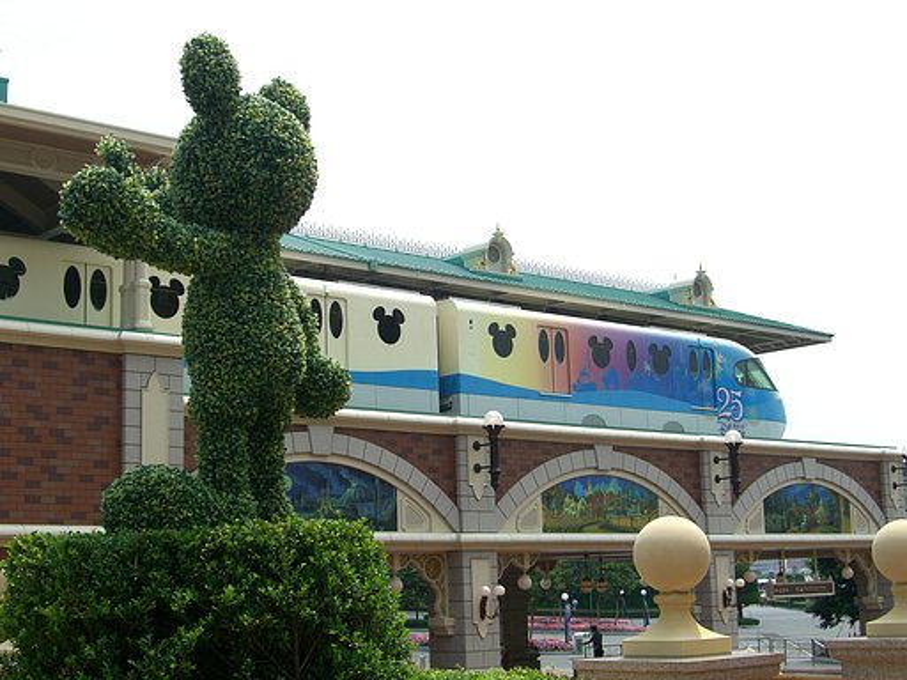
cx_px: 454
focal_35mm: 55
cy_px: 340
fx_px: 1441
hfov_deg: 34.9
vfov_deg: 26.6
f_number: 6.8
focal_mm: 11.5
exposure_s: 1/320
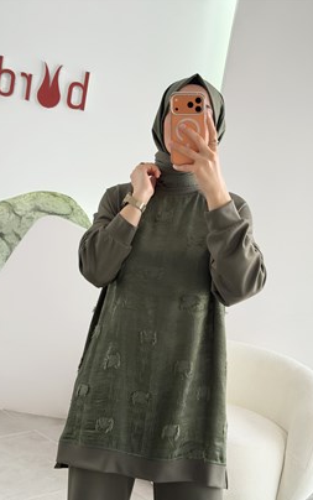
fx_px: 709
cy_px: 249
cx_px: 161
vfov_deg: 38.8
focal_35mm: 52
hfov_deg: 24.9
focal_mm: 6.76
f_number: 1.78
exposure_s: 1/116
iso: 100
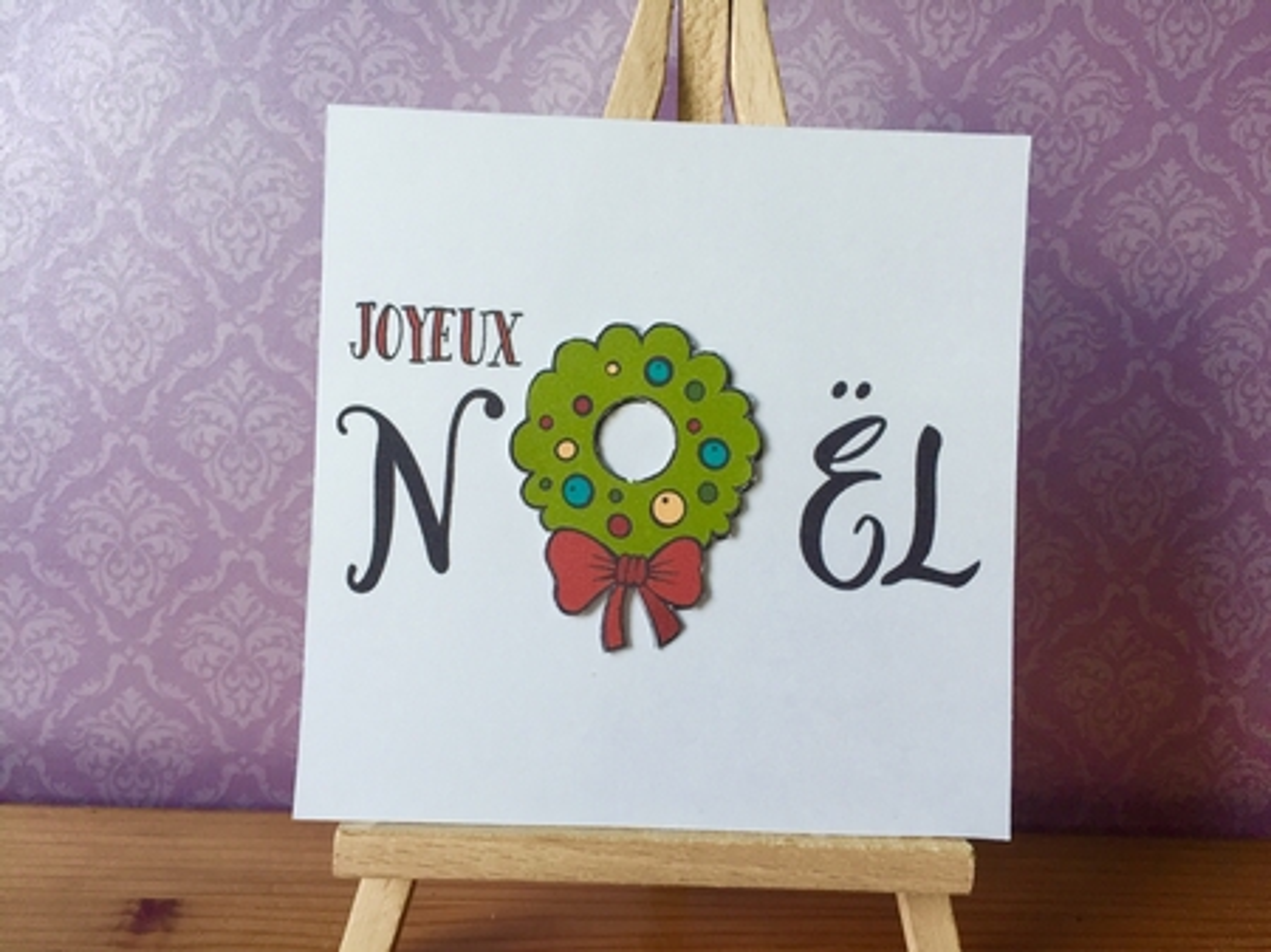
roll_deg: -2.7
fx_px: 1064
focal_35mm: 29
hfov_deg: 61.7
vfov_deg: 48.2
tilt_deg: -10.4
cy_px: 476
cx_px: 636
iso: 50
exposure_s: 1/33
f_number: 2.2
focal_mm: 4.15
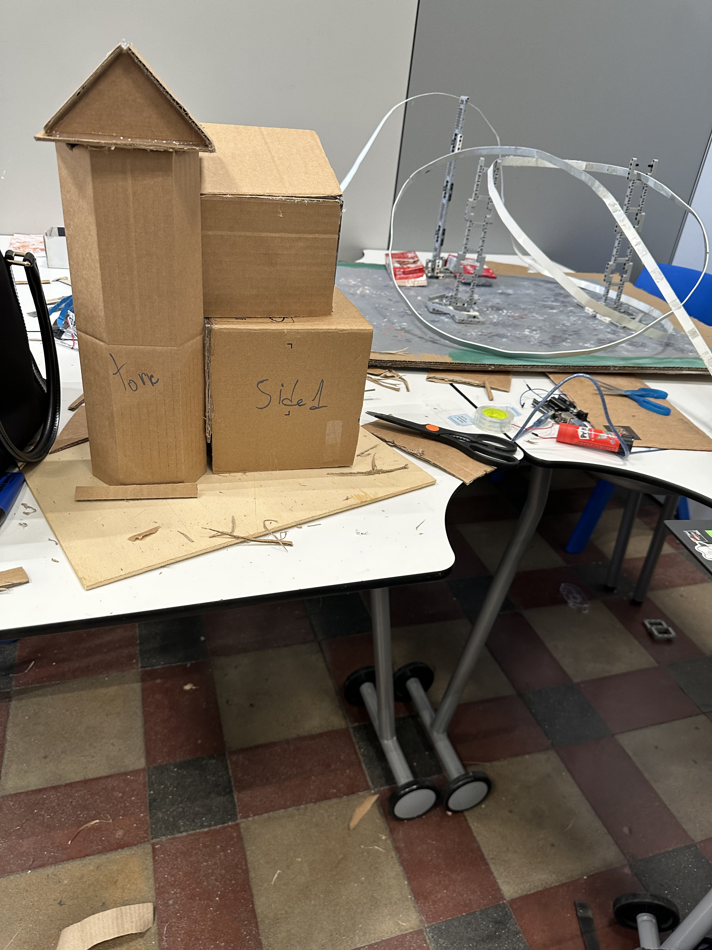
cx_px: 356
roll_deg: -10.5
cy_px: 475
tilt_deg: -31.1
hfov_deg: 56.8
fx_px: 658
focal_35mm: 24
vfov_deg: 71.6
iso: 160
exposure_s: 1/100
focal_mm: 6.86
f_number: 1.78
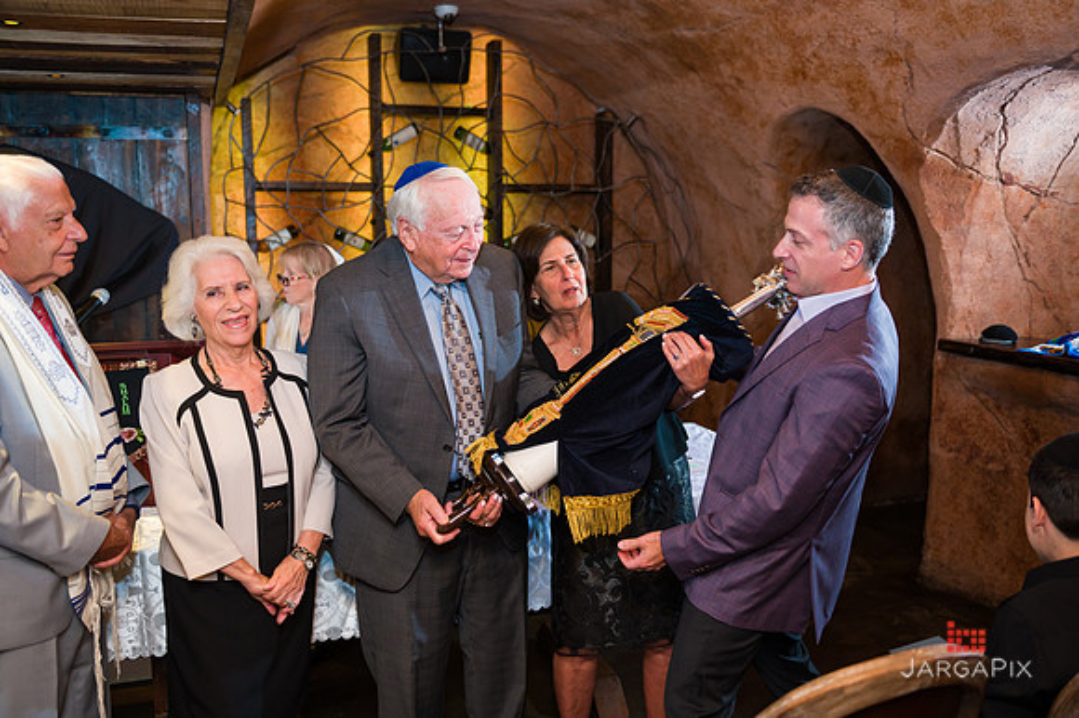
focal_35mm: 33
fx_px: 978
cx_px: 541
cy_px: 359
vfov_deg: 40.3
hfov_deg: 57.8
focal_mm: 32
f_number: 3.2
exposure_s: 1/200
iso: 1250
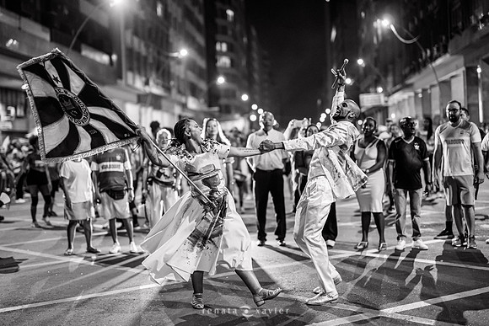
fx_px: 783
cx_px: 214
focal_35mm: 58
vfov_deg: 23.5
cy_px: 157
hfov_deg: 34.6
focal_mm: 50
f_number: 1.2
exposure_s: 1/320
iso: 2000
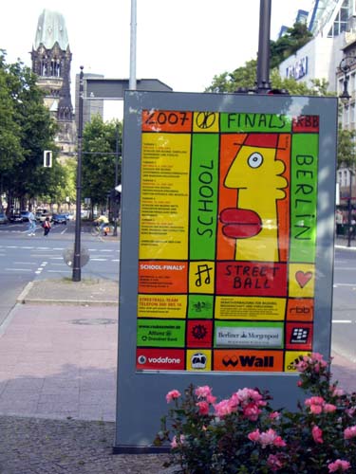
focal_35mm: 66
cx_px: 178
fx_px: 905
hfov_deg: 22.3
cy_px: 237
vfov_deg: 29.4
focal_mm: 10.7
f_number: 3.6
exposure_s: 1/200
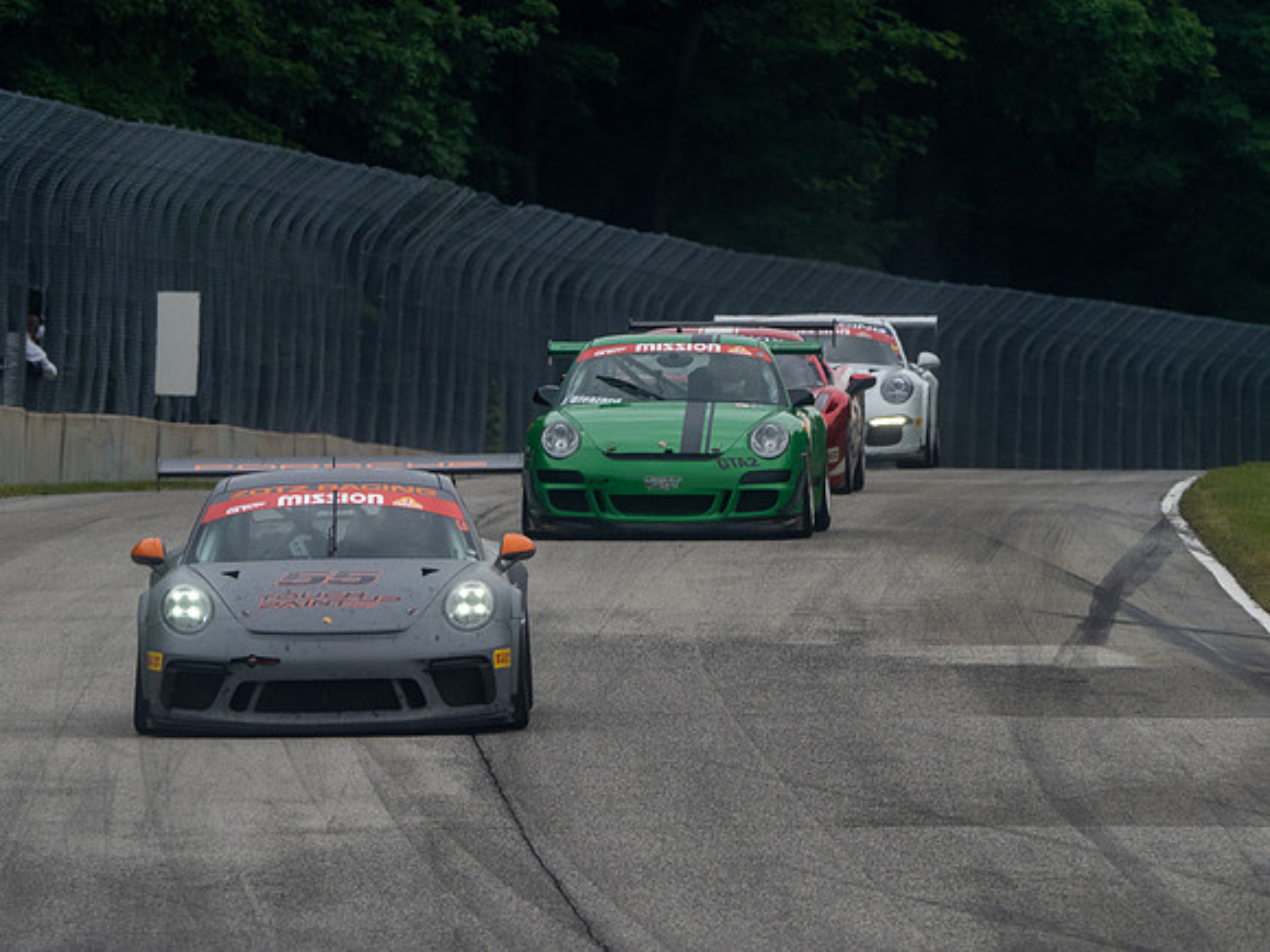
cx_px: 635
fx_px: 30855
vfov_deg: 1.8
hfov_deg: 2.4
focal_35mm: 841
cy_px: 476
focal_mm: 420
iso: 400
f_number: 9
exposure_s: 1/400
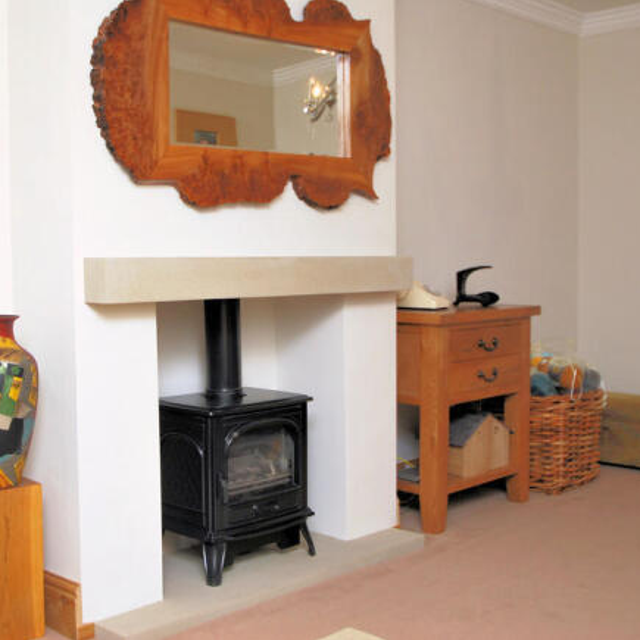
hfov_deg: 36.7
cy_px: 320
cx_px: 257
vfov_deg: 36.8
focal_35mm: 46
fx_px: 962
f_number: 4.5
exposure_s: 1/60
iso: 200
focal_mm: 24
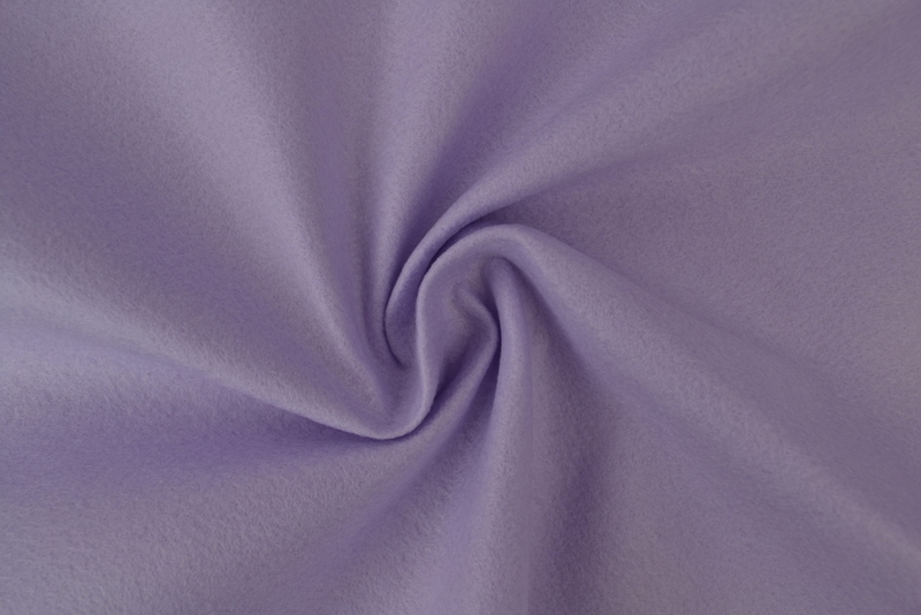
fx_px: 845
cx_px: 460
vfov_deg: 40.0
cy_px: 308
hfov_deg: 57.2
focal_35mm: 33
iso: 100
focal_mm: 22
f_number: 6.3
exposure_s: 1/50
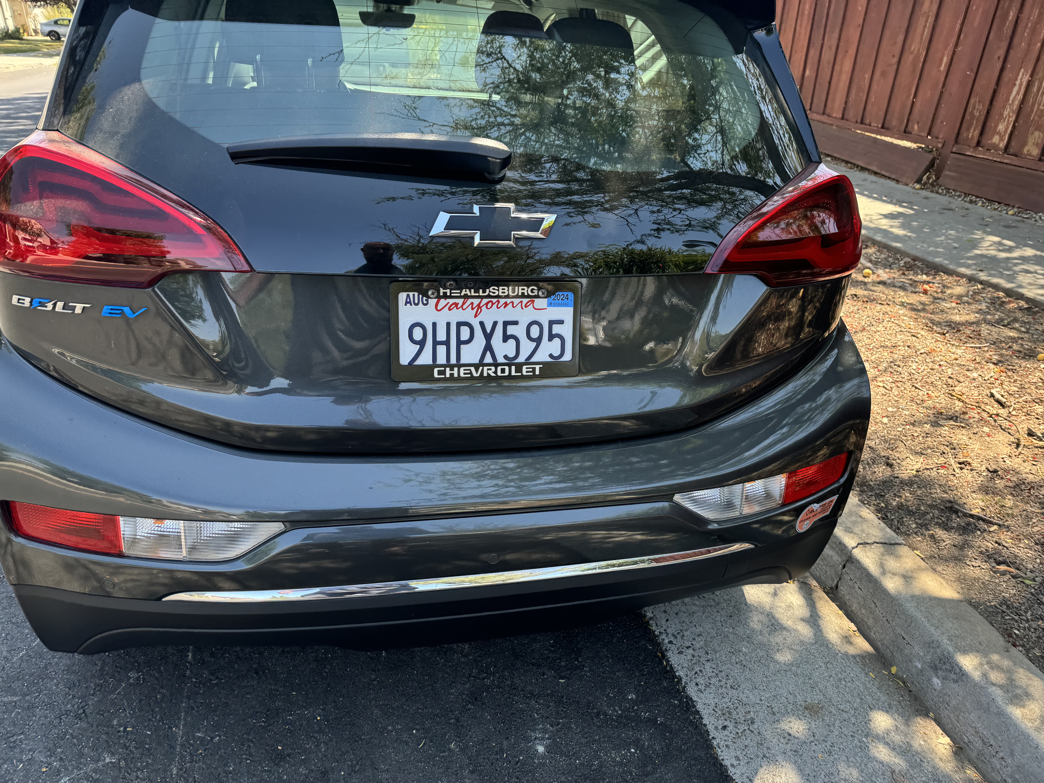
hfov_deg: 71.6
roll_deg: +2.2
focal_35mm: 24
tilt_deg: -35.2
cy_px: 392
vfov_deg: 56.8
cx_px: 522
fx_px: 724
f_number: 1.78
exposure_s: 1/407
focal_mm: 6.76
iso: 80
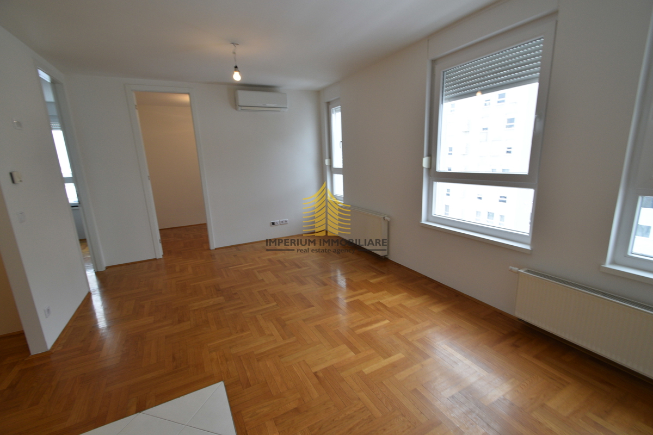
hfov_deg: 100.4
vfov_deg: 77.3
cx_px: 326
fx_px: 272
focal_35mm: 15
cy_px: 218
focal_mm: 10
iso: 280
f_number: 10
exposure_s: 1/30
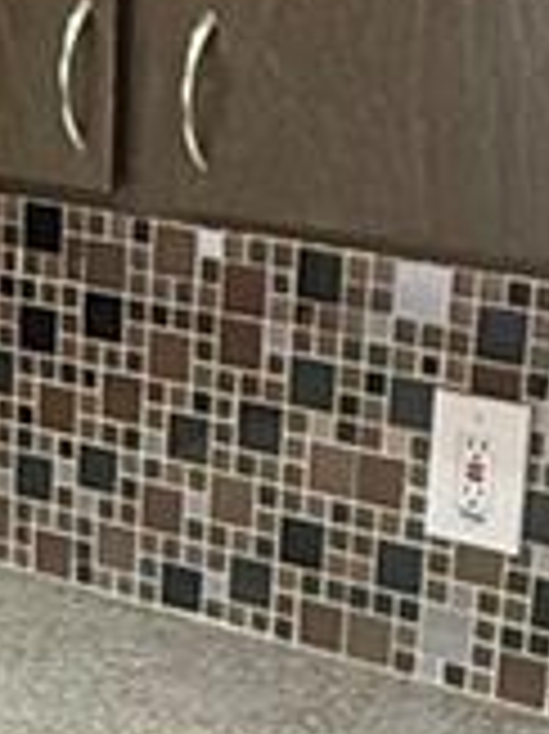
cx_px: 72
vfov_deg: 19.0
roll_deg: -0.5
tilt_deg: -16.0
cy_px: 473
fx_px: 2181
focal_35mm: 103
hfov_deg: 14.2
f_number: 2.2
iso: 400
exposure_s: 1/60
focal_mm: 2.22
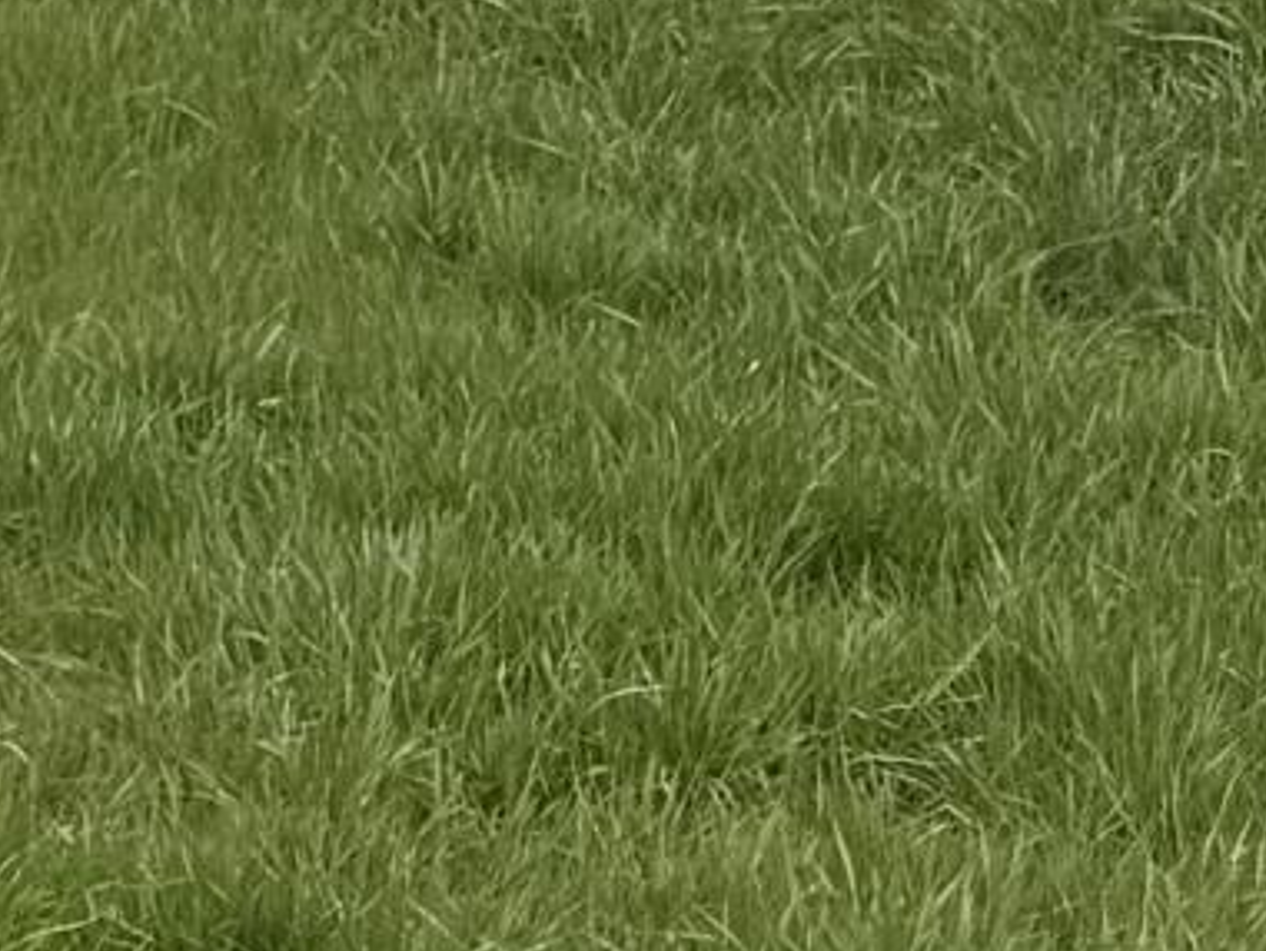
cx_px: -3100
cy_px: -1174
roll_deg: +0.0
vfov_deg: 7.4
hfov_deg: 8.1
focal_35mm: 189
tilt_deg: -1.5
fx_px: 6914
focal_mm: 6.76
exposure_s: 1/6410
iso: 80
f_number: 1.78
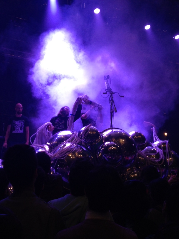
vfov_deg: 52.6
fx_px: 241
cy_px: 120
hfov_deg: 40.7
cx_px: 90
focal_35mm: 35
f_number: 2.4
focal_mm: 4.28
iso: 80
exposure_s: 1/20
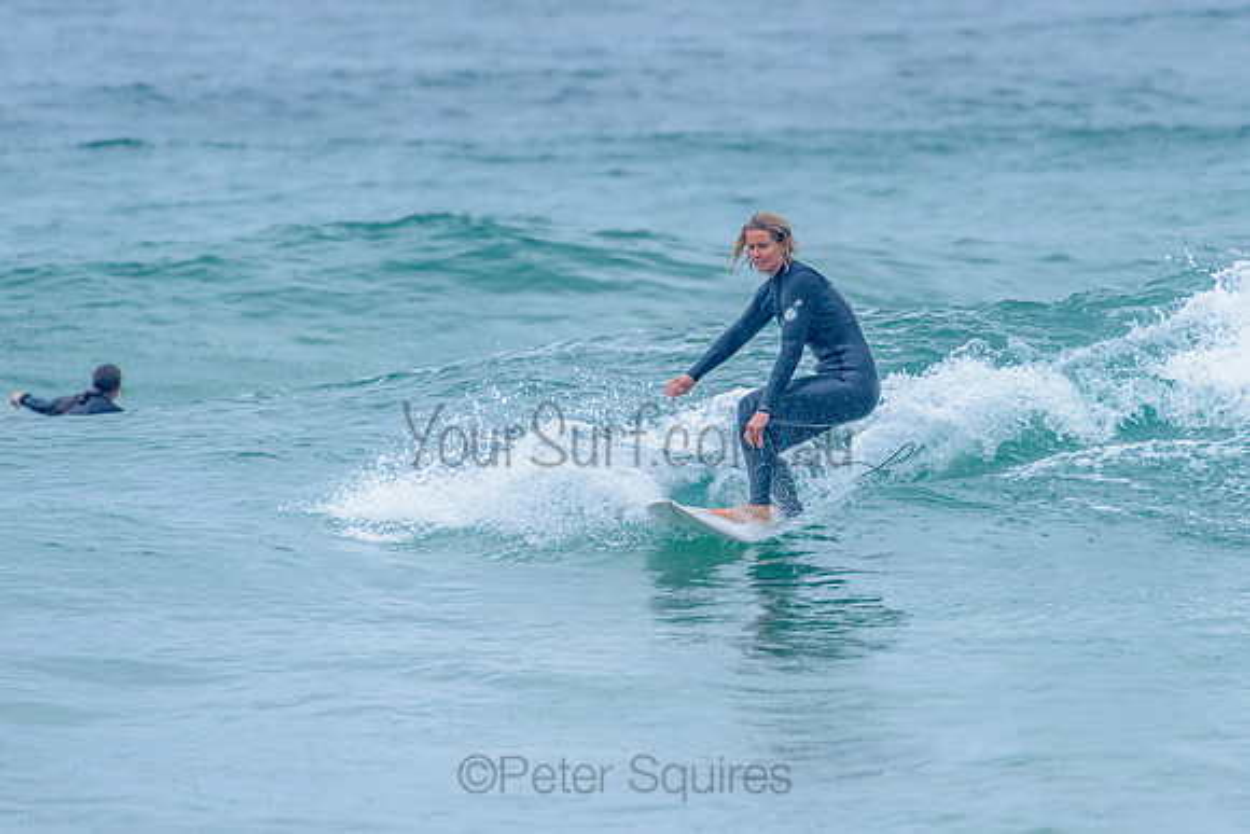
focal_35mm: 628
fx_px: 21801
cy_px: 330
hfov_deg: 3.3
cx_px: 760
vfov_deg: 2.2
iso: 800
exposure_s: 1/2000
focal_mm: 500
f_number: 5.6
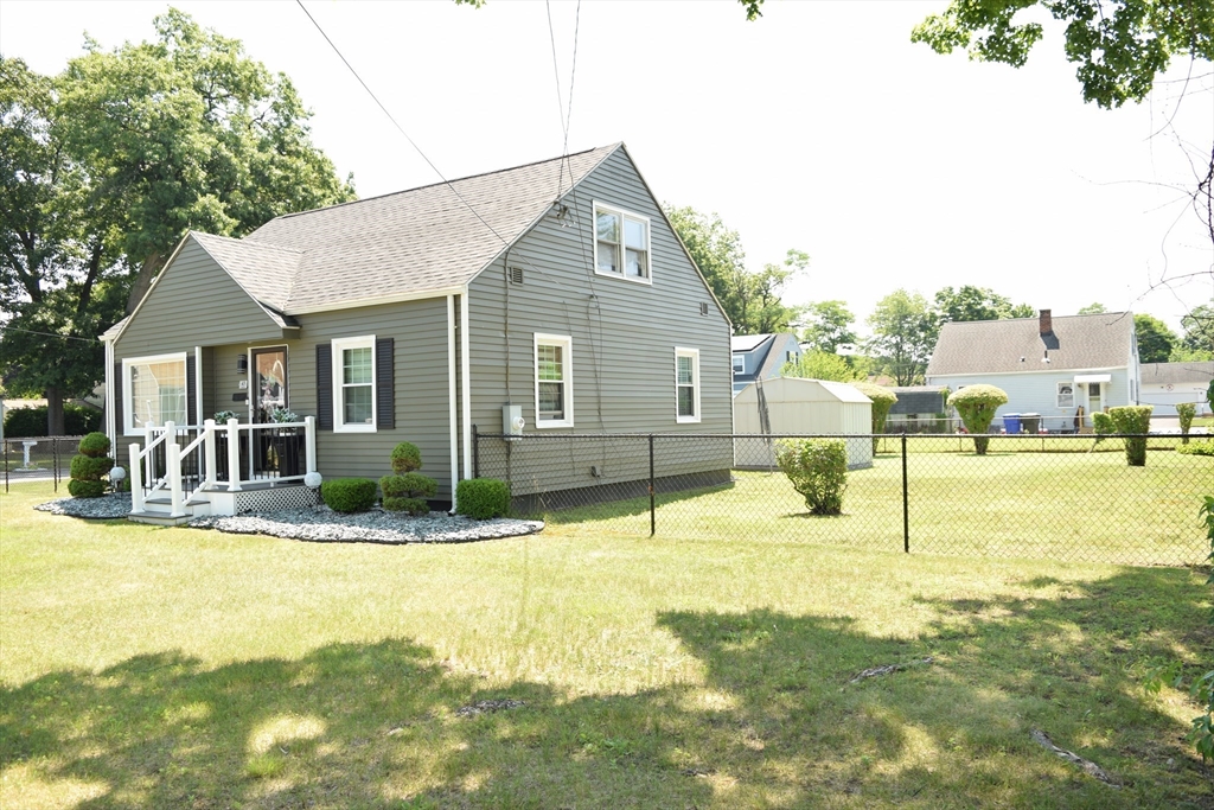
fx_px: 911
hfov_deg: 67.4
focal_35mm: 27
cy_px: 405
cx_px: 607
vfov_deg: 47.9
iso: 100
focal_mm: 18
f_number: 6.3
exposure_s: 1/125
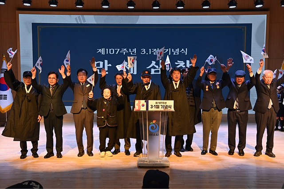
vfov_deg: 30.5
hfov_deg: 44.5
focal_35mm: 44
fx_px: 347
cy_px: 94
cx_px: 142
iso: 800
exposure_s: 1/160
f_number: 8
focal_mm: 44
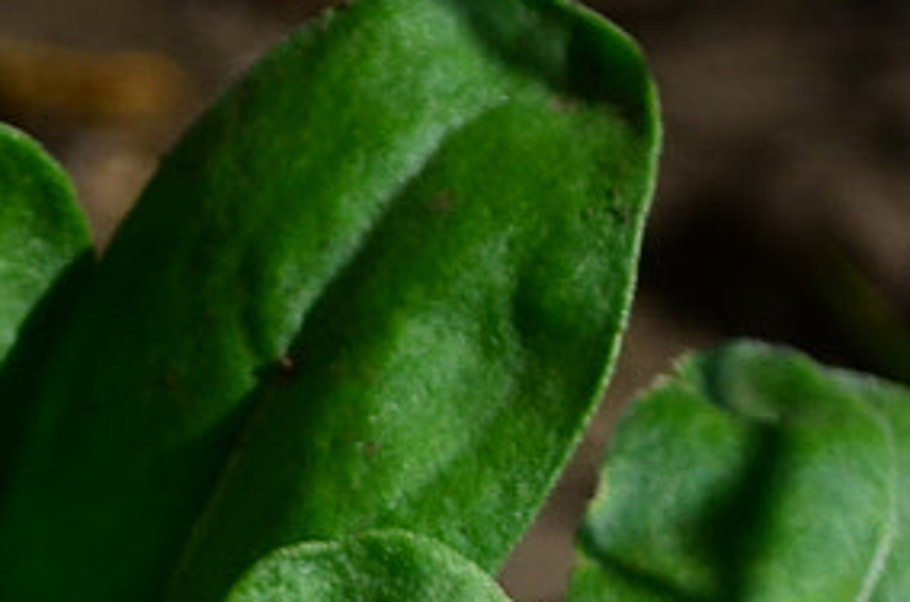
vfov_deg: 3.2
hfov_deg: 4.9
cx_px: -260
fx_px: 10643
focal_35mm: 422
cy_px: 1676
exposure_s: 1/640
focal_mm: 50
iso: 100
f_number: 7.1
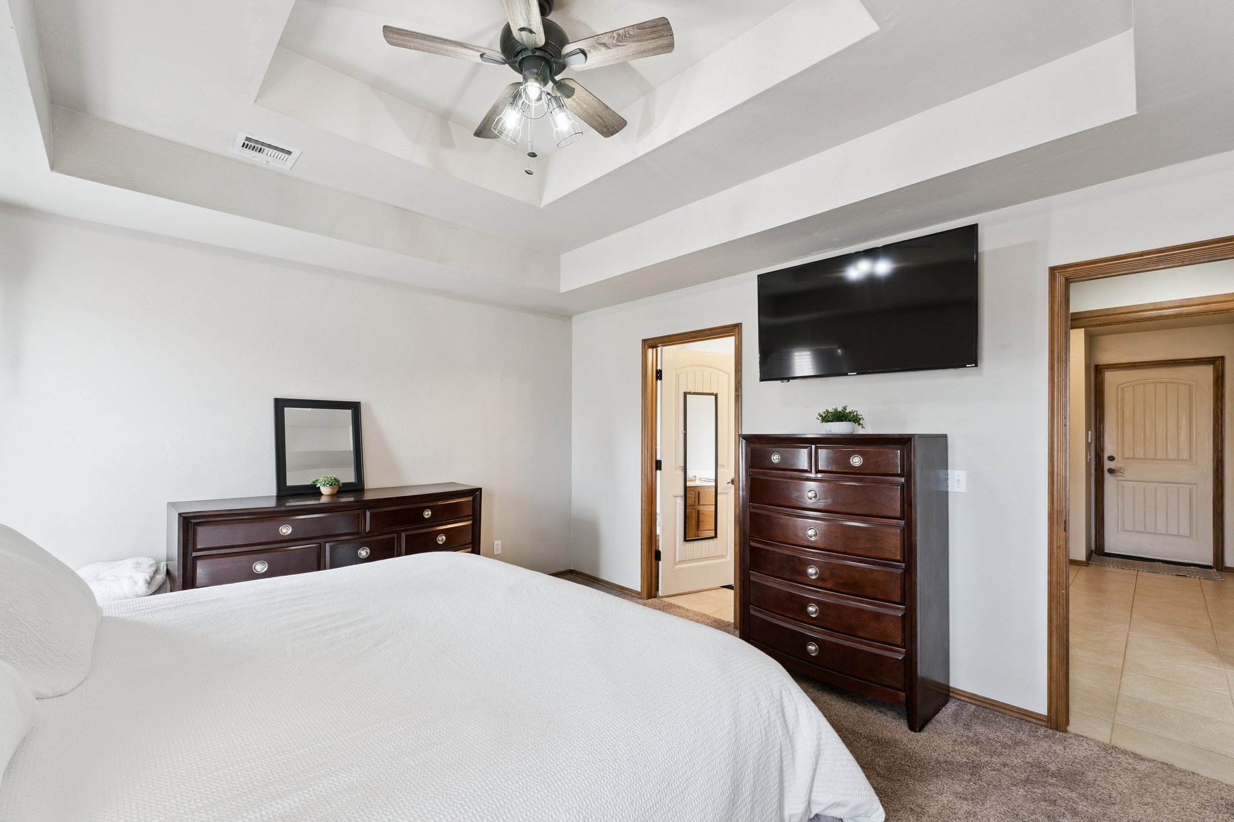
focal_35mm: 15
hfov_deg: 100.4
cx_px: 617
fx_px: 514
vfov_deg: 77.3
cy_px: 411
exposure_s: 1/25
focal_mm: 10
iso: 200
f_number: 7.1
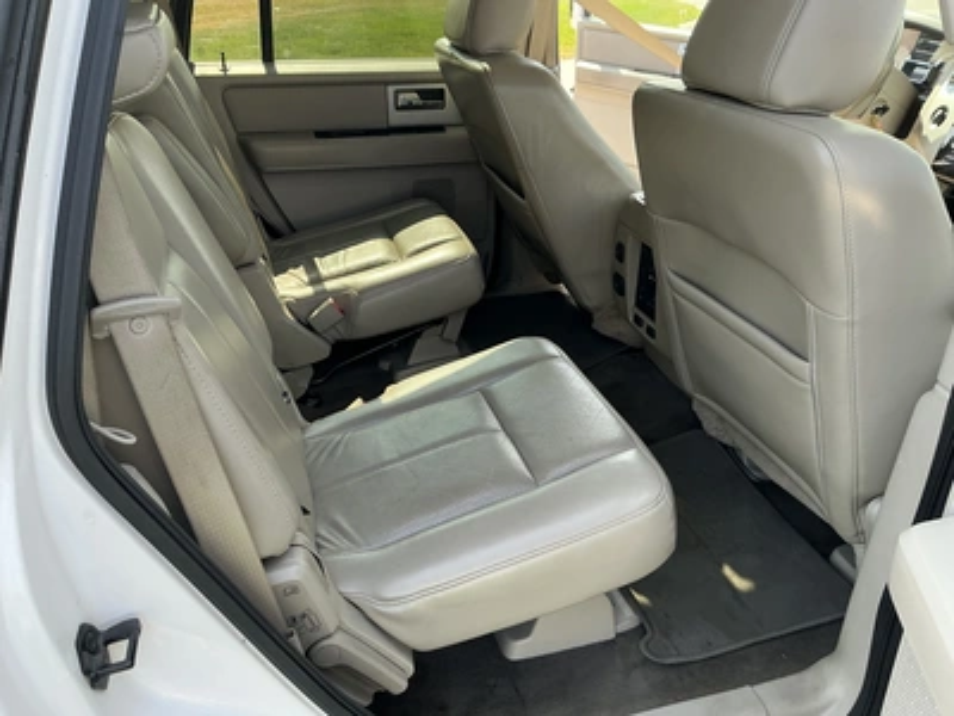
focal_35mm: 28
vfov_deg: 49.7
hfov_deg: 63.4
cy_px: 358
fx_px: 772
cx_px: 477
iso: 25
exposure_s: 1/122
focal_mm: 3
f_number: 1.8
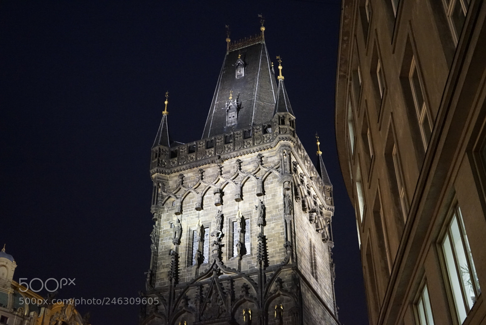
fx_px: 581
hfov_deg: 45.4
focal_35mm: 43
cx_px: 243
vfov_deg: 31.2
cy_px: 162
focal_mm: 43
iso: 6400
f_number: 4.5
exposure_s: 1/13
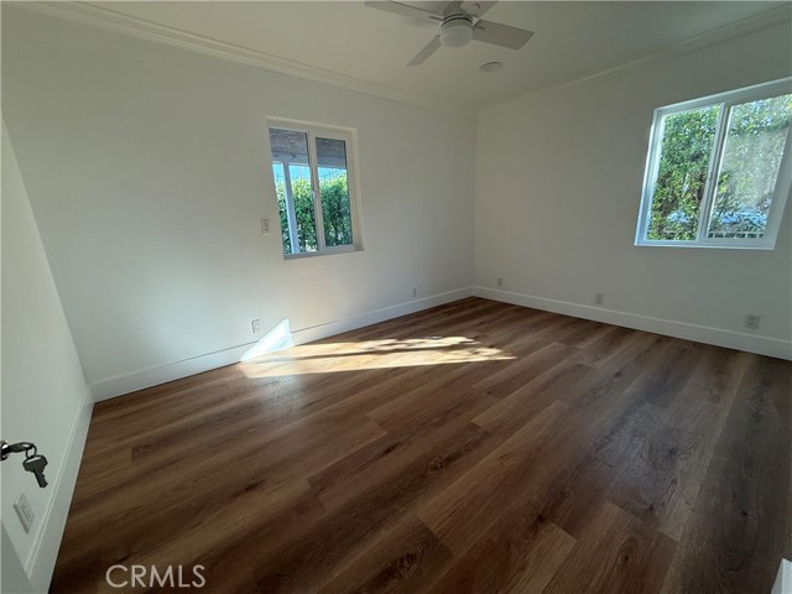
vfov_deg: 85.7
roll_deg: +1.6
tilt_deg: -13.1
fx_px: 320
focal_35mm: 14
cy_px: 297
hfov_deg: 102.1
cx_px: 396
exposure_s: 1/103
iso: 64
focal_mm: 2.22
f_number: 2.2
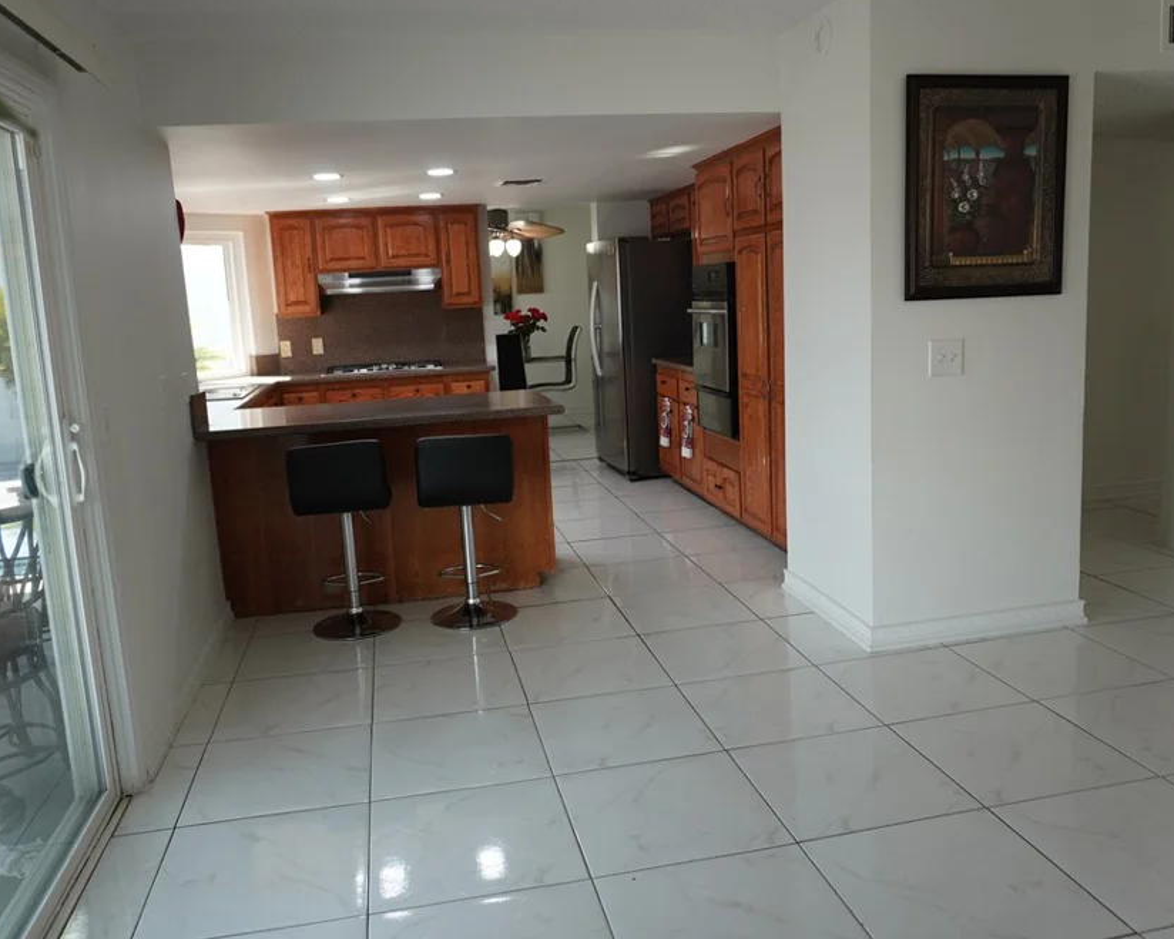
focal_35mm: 28
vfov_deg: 51.5
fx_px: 973
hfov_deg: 62.2
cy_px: 457
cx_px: 578
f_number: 4
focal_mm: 16
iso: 400
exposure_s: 1/160
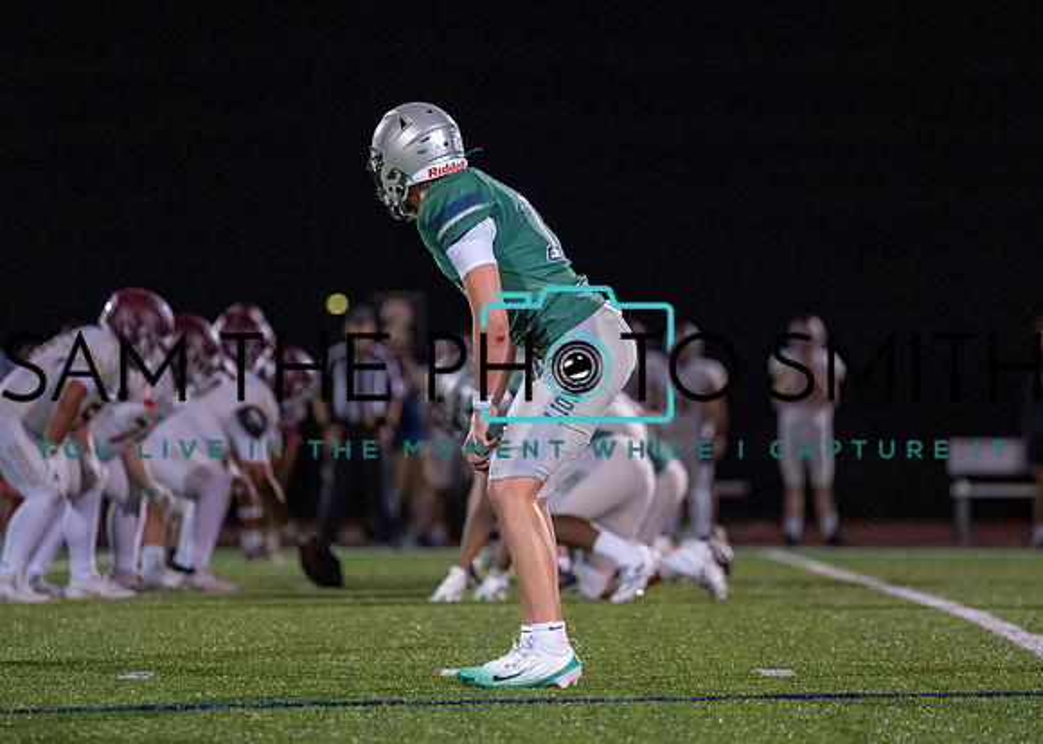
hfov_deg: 8.6
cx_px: 535
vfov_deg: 6.1
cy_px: 350
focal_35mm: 235
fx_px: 6950
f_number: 2.8
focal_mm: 185
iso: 2500
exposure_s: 1/1000
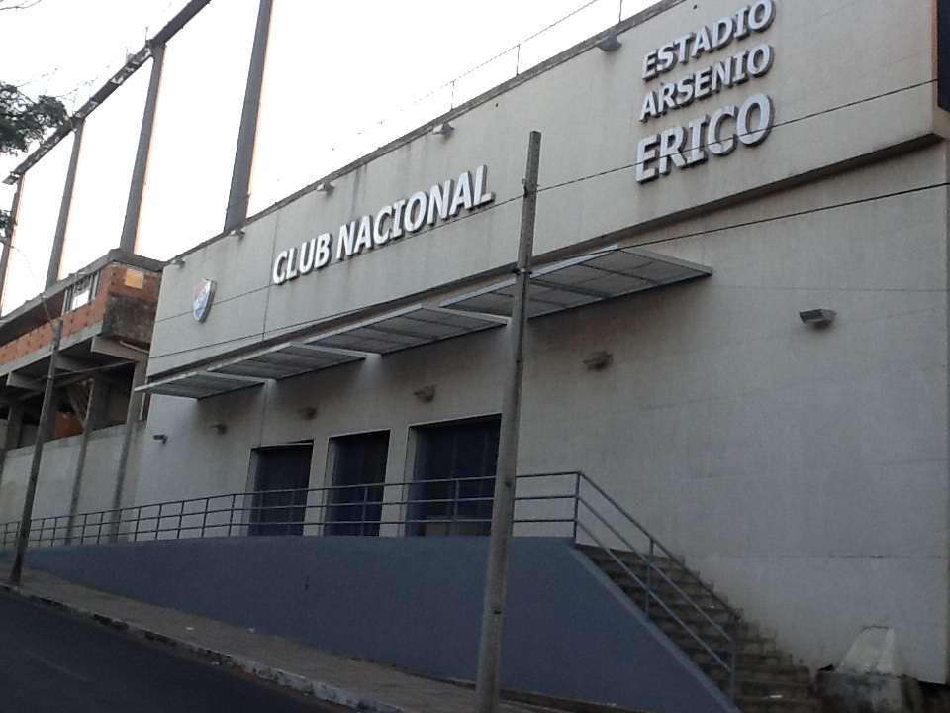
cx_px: 475
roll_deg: -5.2
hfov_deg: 42.9
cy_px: 356
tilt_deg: +13.9
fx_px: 1208
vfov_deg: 32.9
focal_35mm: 44
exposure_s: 1/120
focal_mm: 2.03
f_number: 2.4
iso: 40
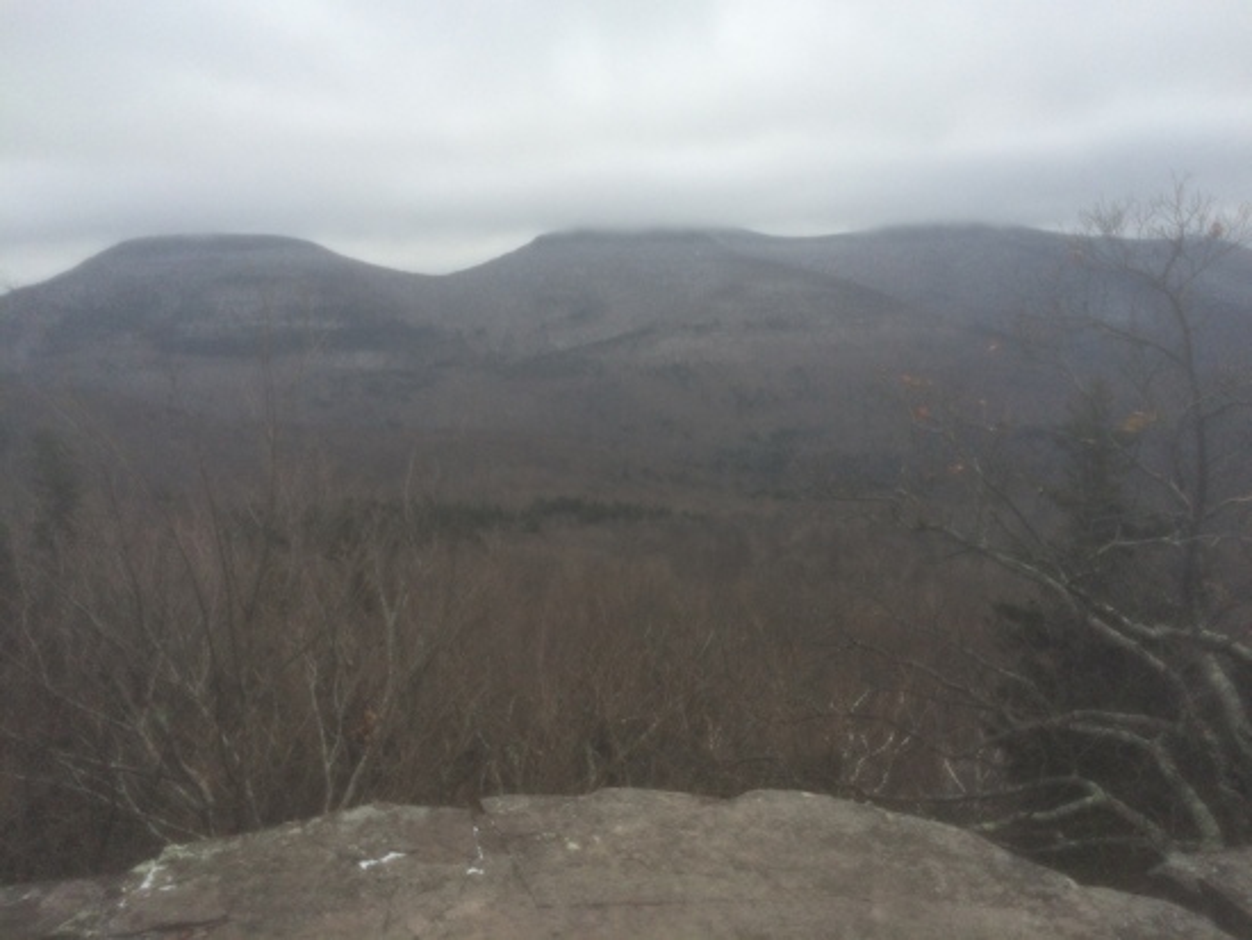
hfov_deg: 61.6
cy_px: 470
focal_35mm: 29
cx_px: 626
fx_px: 1049
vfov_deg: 48.3
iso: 32
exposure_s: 1/612
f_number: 2.2
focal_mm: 4.15
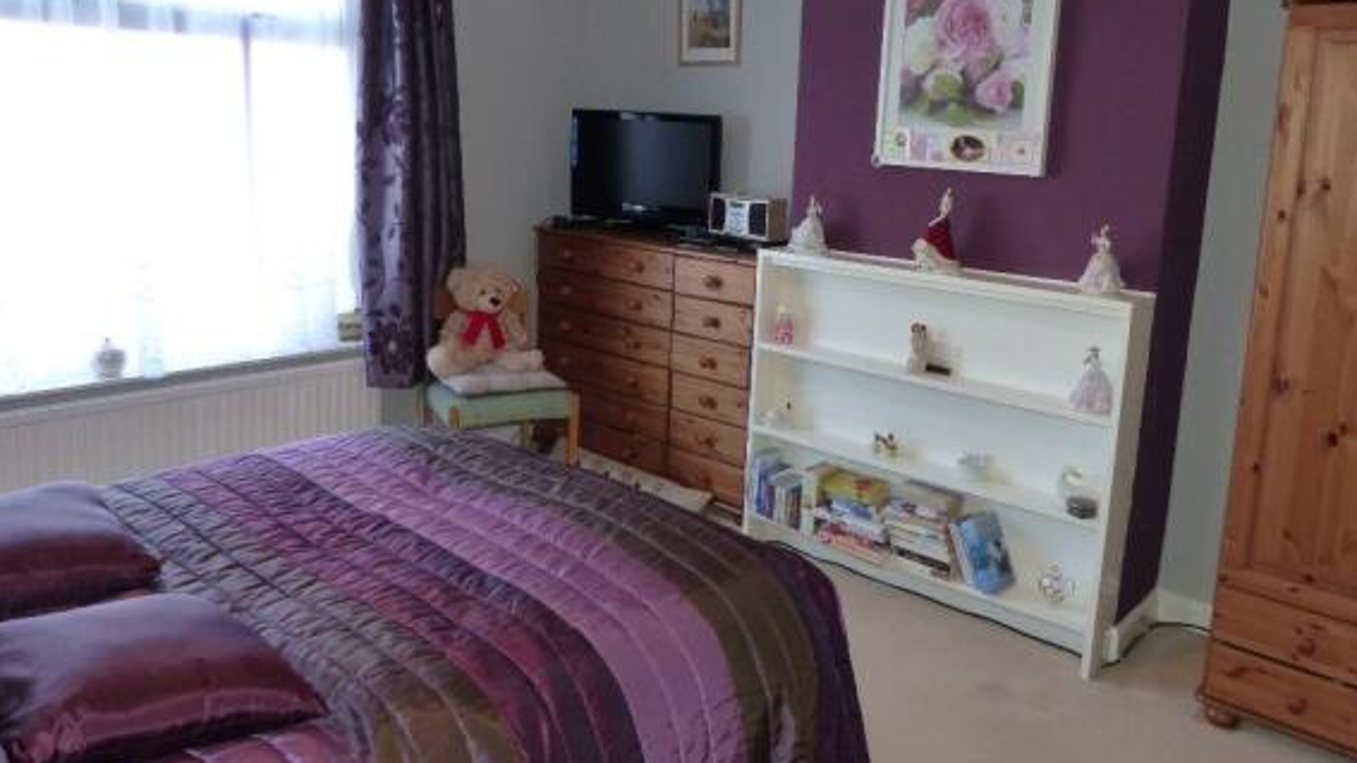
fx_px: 1008
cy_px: 281
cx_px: 688
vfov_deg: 41.2
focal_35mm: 28
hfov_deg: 67.9
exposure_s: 1/60
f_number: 2.8
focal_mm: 4.5
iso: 400
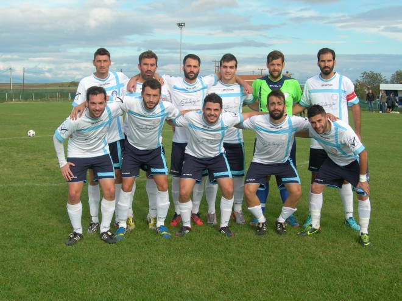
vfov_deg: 28.6
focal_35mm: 51
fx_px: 592
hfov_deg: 37.5
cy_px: 150
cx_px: 201
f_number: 5.4
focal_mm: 10.6
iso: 50
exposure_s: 1/310
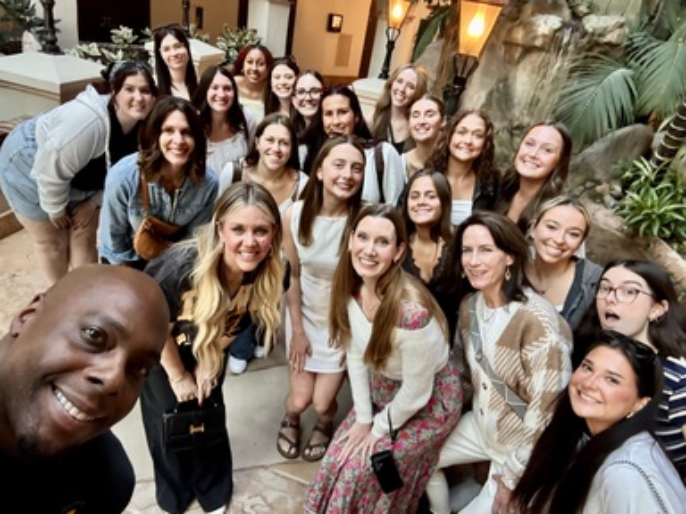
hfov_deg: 73.9
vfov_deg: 58.9
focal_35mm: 23
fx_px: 456
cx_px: 343
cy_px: 257
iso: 320
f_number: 1.9
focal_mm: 2.69
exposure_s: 1/40
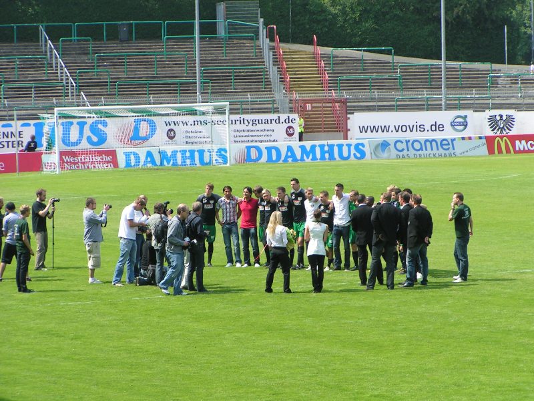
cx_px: 267
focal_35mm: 188
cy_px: 200
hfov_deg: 10.5
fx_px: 2900
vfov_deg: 7.9
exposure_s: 1/320
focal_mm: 28.8
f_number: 5
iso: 50
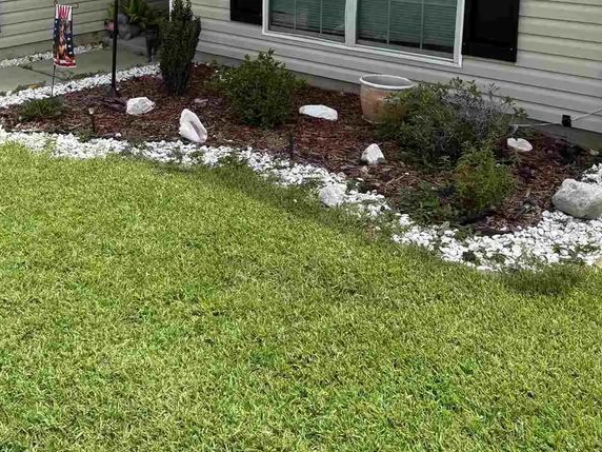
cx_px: 232
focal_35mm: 43
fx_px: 748
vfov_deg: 32.3
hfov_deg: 43.6
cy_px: 63
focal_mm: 6.76
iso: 80
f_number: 1.78
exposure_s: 1/3279
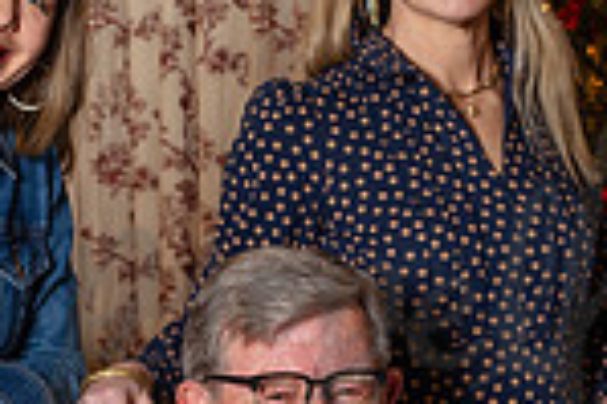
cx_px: 420
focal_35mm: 195
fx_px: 3284
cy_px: 282
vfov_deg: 7.0
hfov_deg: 10.5
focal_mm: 50
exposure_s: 1/125
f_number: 5.6
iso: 1000
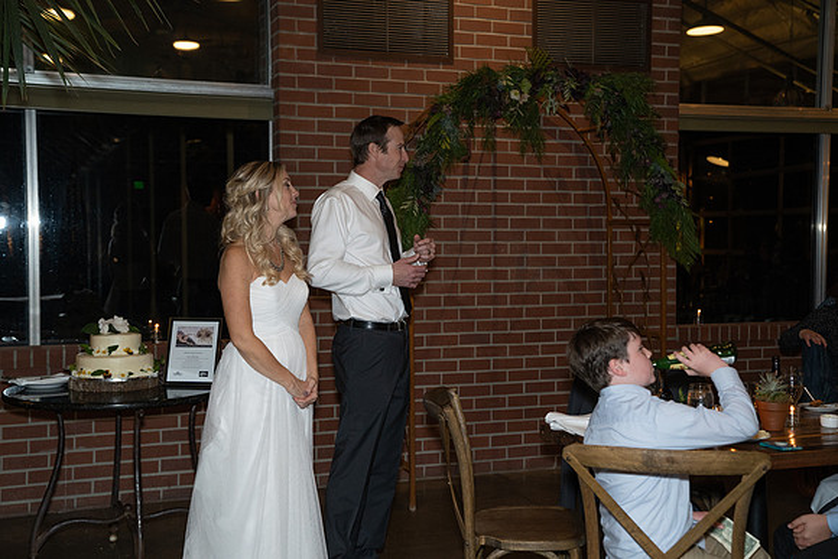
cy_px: 280
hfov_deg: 42.7
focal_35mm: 46
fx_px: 1071
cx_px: 419
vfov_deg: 29.3
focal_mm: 46
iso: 2000
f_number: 3.5
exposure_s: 1/125
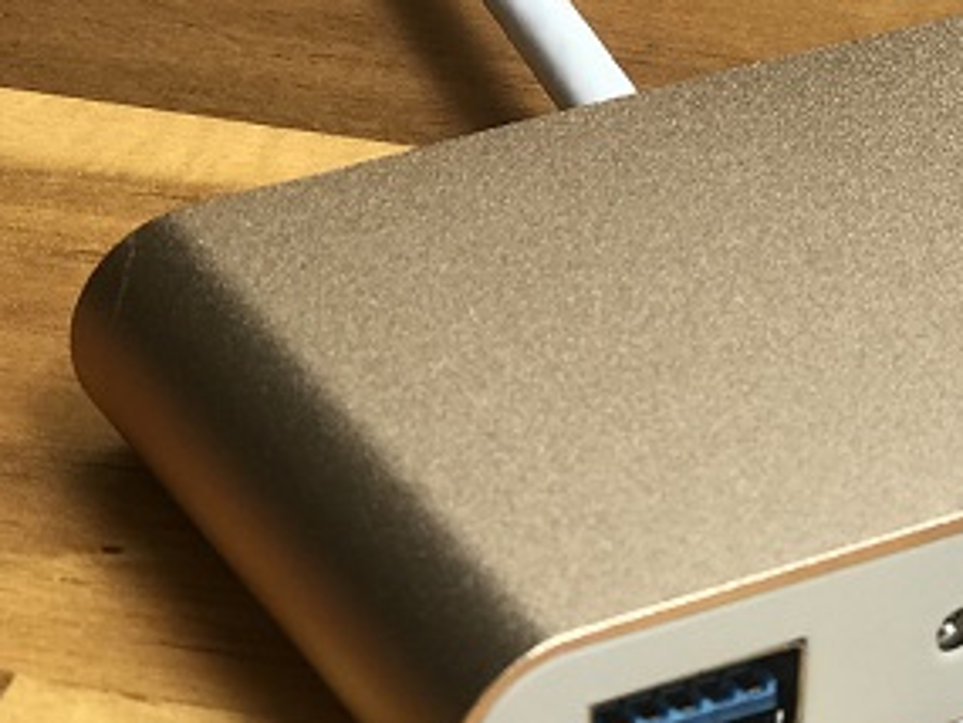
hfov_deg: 12.3
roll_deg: -0.3
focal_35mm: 160
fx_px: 4453
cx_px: 676
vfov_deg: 9.3
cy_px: 193
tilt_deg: -31.6
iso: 32
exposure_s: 1/100
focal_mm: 6.6
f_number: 2.8
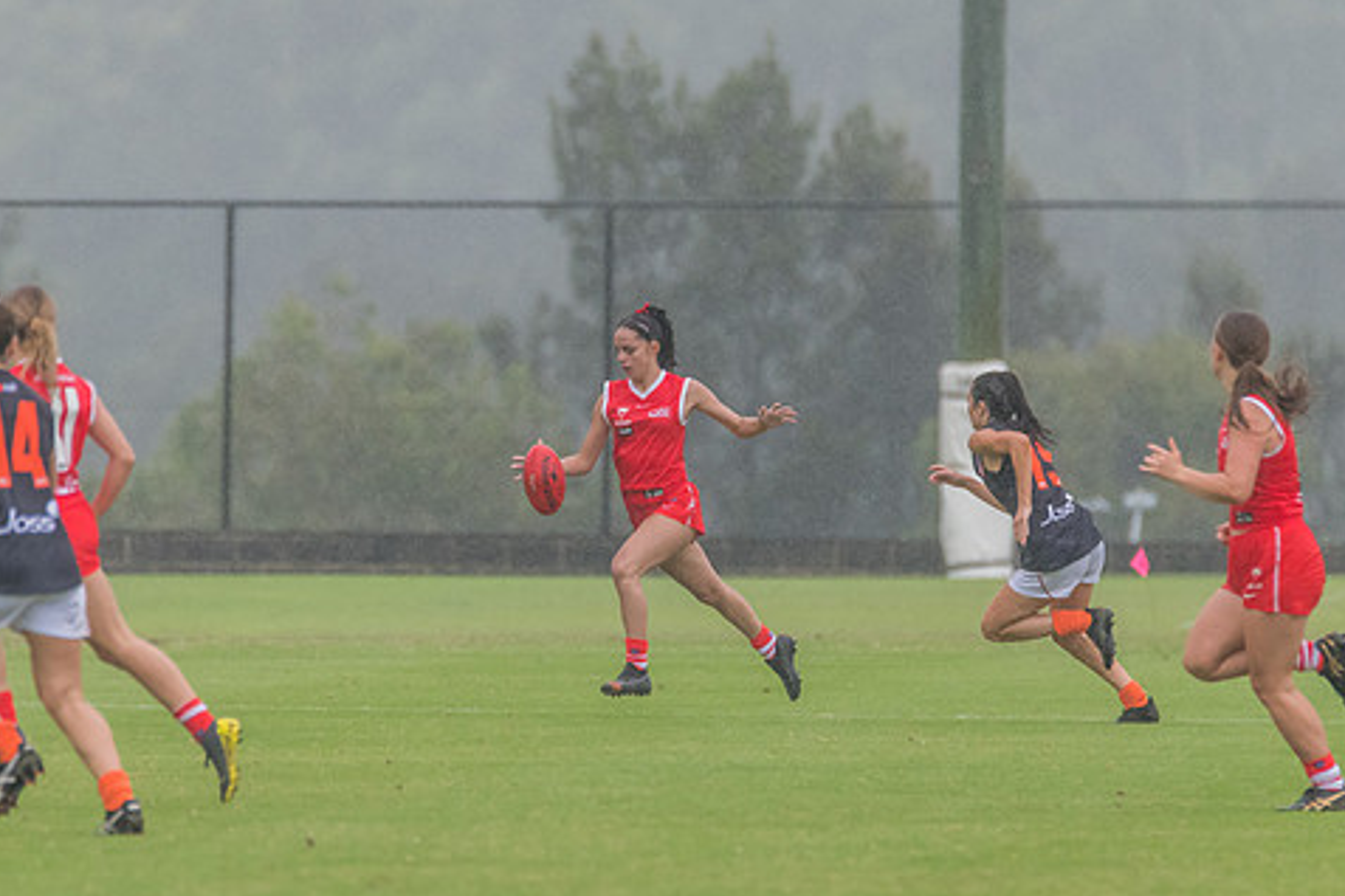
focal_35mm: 896
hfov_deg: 2.3
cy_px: 517
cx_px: 591
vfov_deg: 1.5
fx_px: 33473
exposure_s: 1/1600
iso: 1800
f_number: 6.3
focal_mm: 550
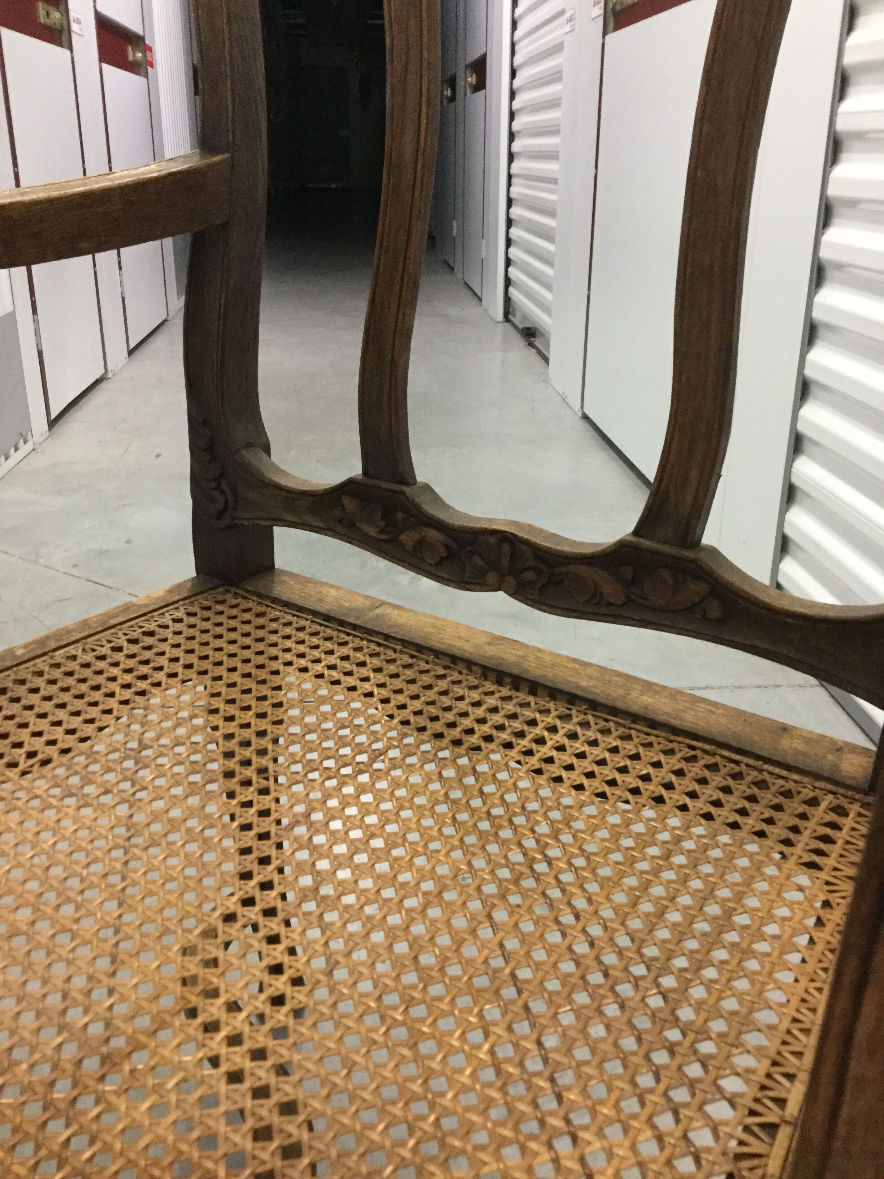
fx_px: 1056
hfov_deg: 45.4
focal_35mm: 31
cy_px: 590
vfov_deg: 58.4
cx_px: 442
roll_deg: +1.2
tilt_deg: -22.5
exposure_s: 1/33
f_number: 2.4
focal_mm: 3.3
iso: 250
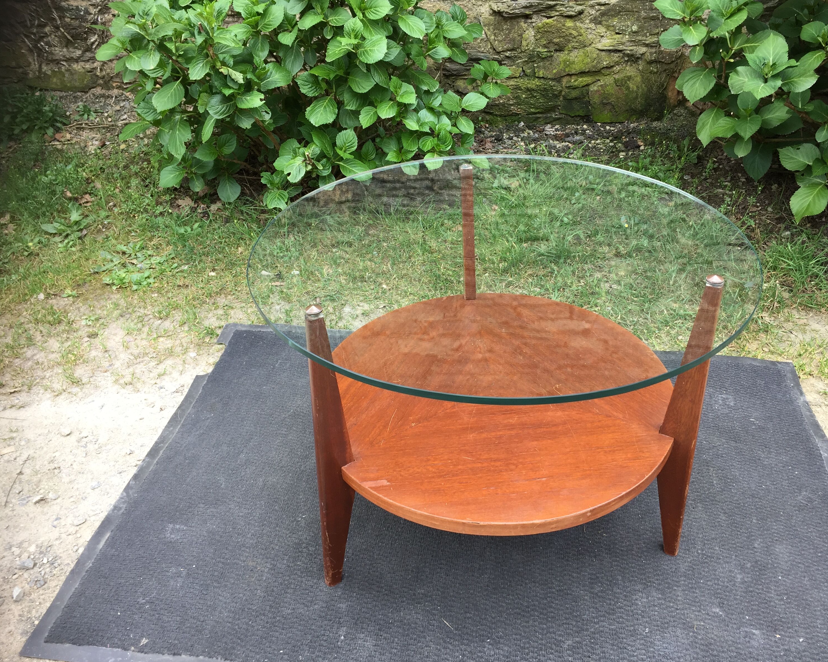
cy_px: 325
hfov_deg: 57.1
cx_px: 442
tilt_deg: -33.7
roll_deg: +0.3
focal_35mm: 31
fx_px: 760
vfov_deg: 47.1
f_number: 2.2
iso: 32
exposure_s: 1/100
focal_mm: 4.15
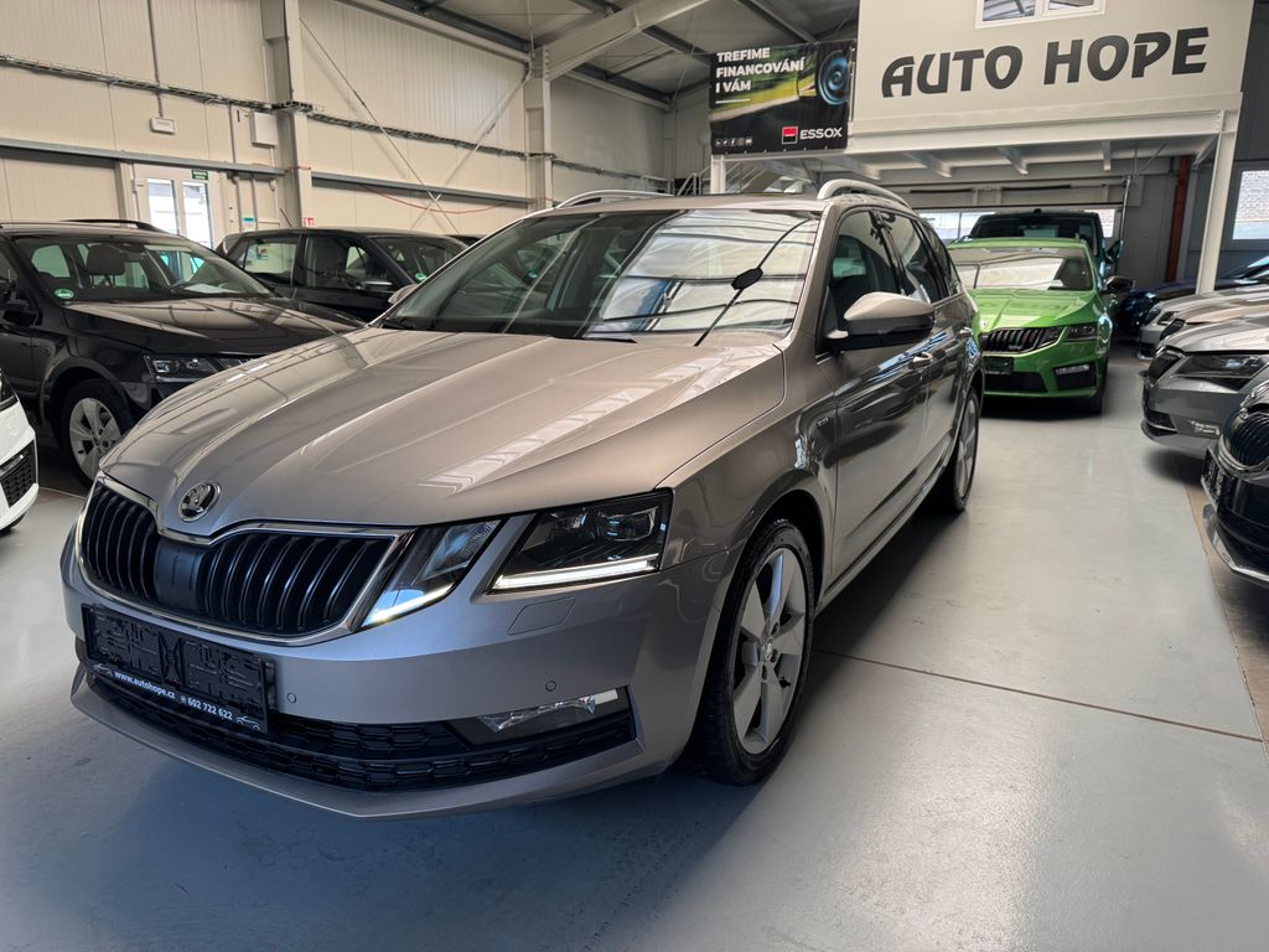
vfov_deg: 56.8
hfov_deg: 71.6
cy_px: 476
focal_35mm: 24
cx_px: 634
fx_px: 880
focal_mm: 6.76
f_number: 1.78
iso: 125
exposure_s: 1/121
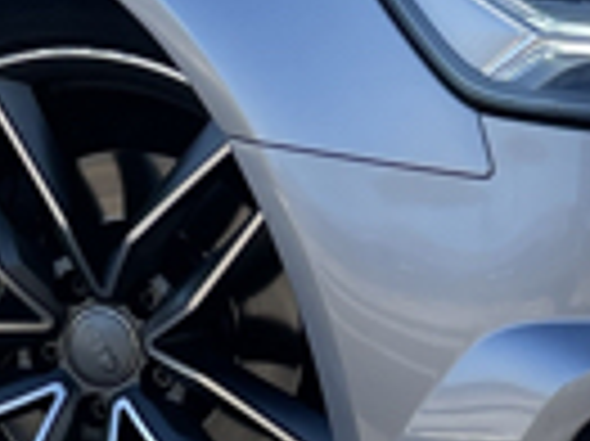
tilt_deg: -0.9
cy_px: -320
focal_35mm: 200
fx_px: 3406
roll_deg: +1.5
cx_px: 360
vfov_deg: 7.2
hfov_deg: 9.9
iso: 32
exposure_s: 1/2020
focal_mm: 4.2
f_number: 1.6
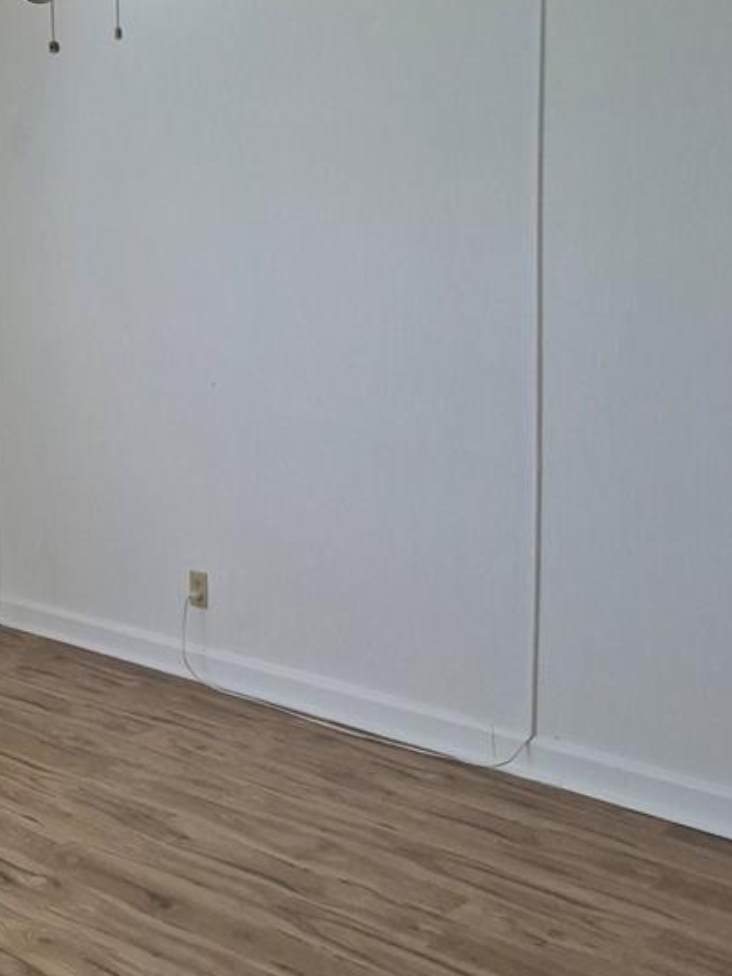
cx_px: 65
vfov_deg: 37.2
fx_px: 1437
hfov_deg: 27.5
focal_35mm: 51
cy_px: 354
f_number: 1.8
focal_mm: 5.4
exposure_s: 1/180
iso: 100
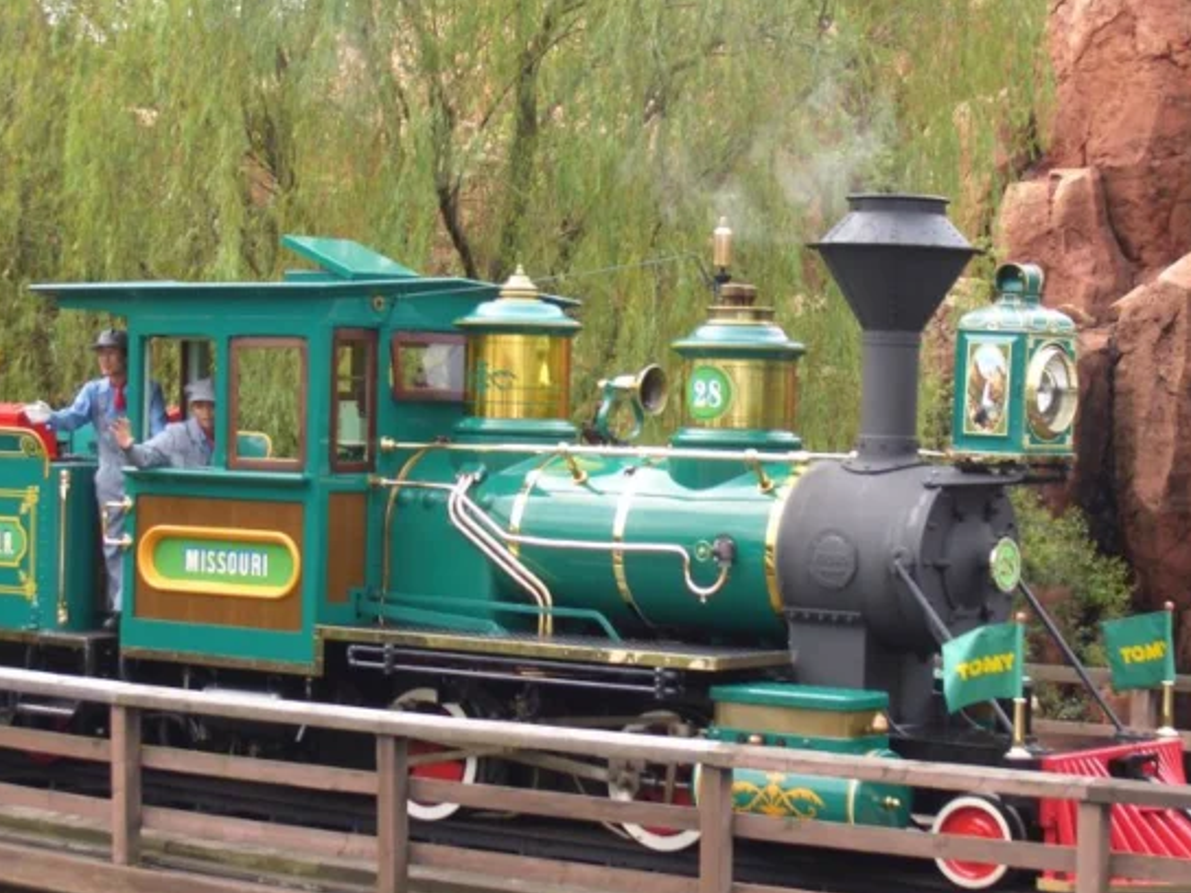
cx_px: 609
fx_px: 2993
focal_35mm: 87
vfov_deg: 17.0
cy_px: 471
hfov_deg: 22.5
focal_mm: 12.2
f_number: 3.9
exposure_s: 1/80
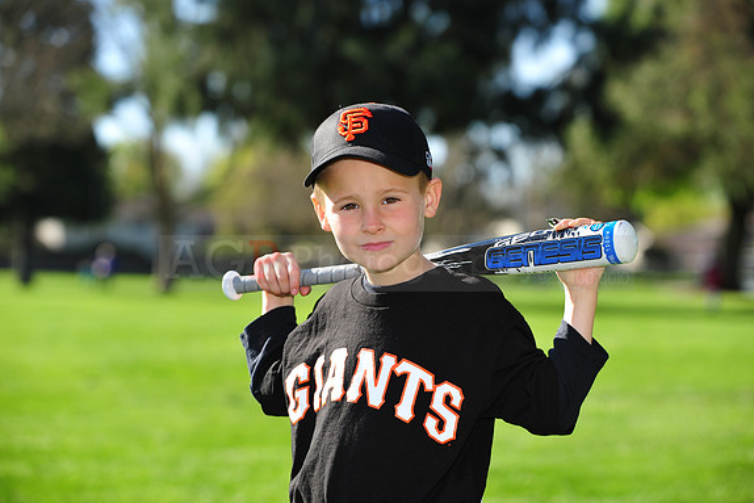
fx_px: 2116
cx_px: 380
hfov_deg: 20.2
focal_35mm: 101
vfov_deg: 13.6
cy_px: 252
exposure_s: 1/800
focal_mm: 100
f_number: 4.5
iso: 200
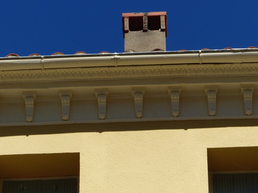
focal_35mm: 225
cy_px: 96
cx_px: 129
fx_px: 1677
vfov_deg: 6.6
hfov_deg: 8.8
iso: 100
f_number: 4.5
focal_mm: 36.7
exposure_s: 1/1600
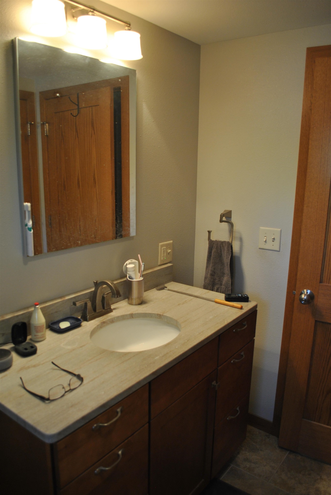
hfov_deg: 48.0
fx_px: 371
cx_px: 166
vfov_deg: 67.3
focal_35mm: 27
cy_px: 248
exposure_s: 1/30
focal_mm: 18
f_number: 3.5
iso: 200
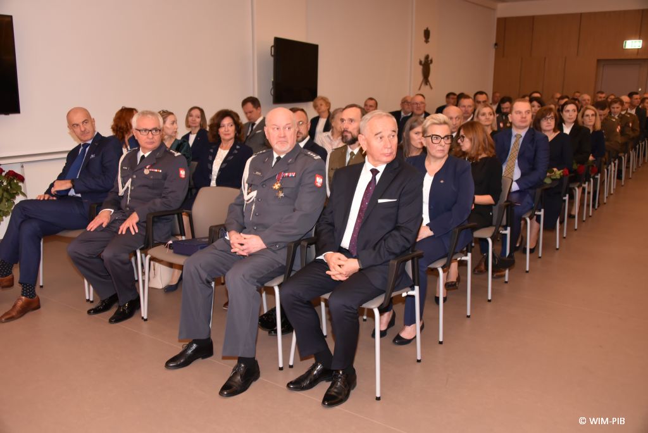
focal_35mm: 32
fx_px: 576
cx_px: 324
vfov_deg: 41.2
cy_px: 216
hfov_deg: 58.7
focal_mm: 32
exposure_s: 1/60
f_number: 3.8
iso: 2800
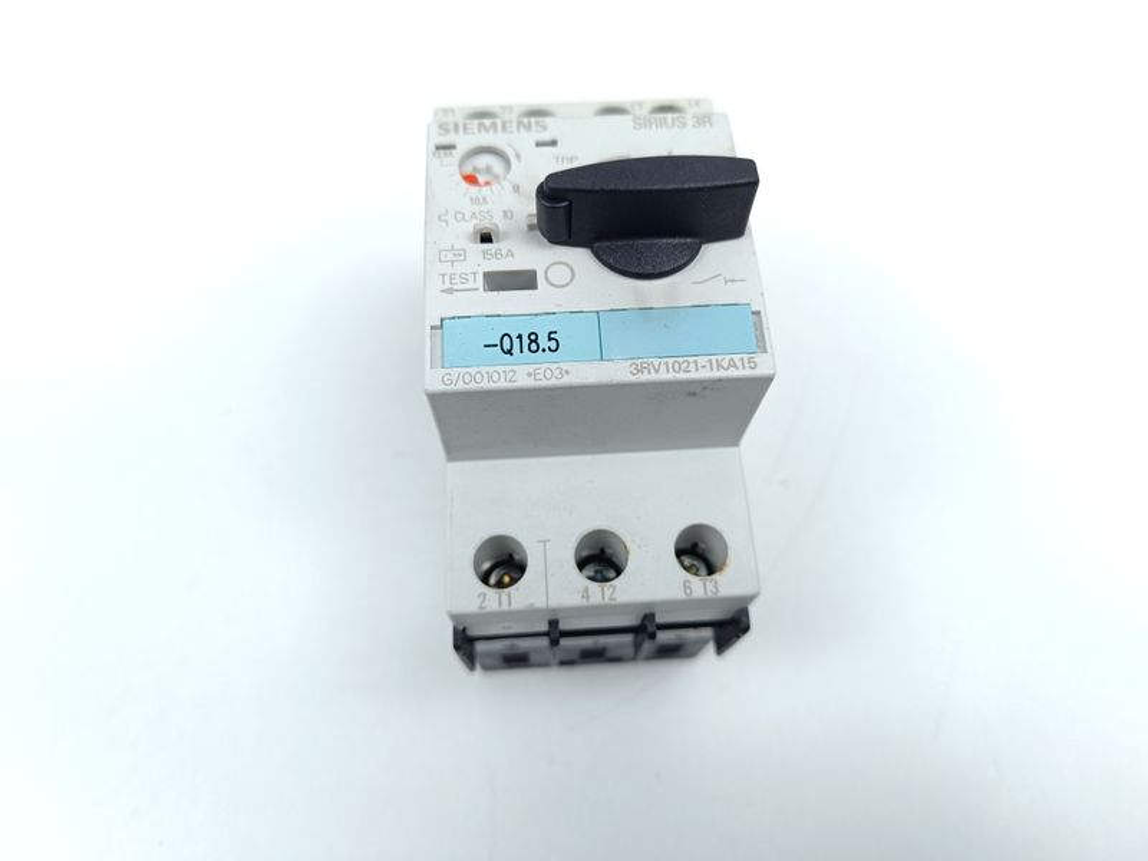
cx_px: 574
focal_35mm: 24
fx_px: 796
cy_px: 430
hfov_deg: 71.6
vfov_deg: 56.8
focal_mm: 5.59
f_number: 1.88
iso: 141
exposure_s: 1/101
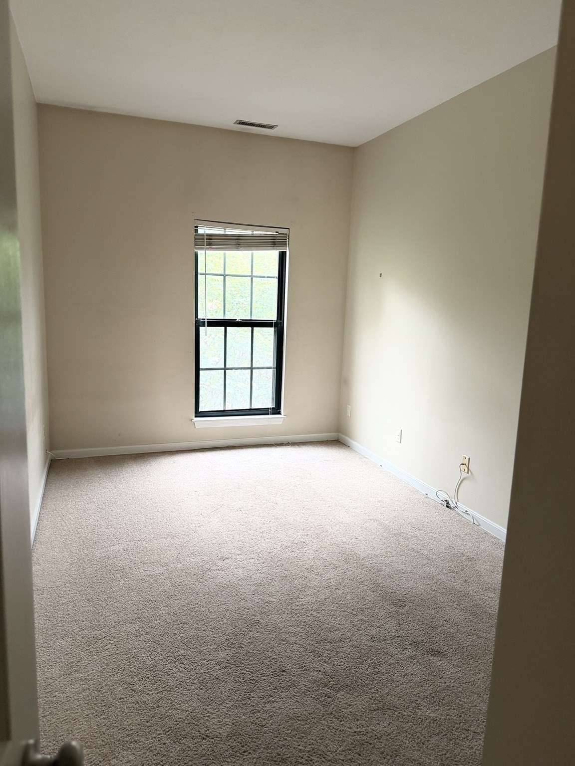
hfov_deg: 56.8
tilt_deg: -9.0
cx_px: 288
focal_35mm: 24
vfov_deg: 71.6
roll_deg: -2.3
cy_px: 383
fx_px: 532
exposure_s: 1/60
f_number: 1.78
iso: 200
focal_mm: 6.76
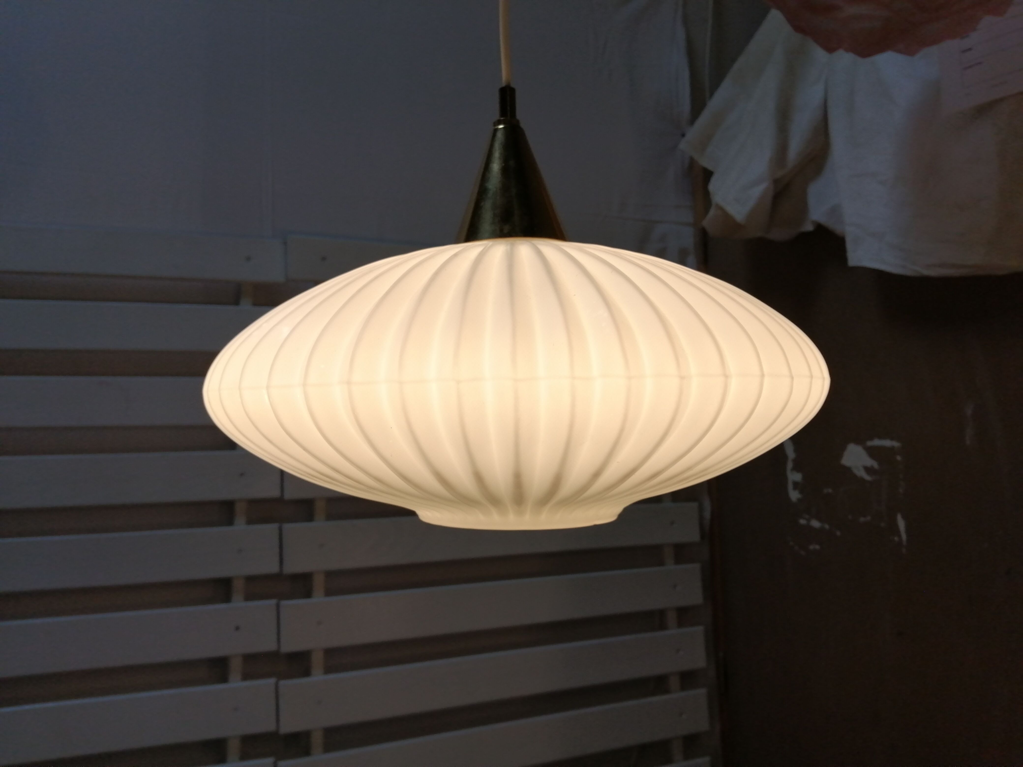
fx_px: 768
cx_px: 512
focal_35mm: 26
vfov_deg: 53.1
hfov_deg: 67.3
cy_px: 384
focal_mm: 3.46
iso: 50
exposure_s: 1/188
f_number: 1.8
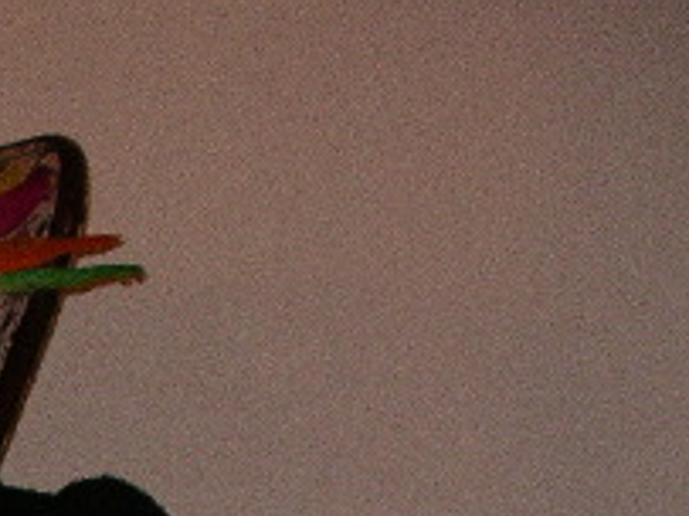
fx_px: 2904
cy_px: 913
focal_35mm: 146
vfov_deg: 9.7
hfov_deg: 12.4
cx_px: -540
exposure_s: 1/40
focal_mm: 7.8
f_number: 2.8
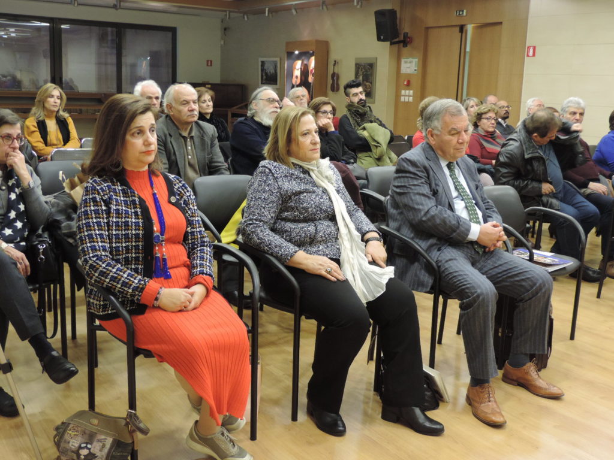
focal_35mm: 40
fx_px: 709
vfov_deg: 36.0
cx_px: 307
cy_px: 230
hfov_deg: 46.8
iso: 400
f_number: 3.3
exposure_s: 1/13
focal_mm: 7.1
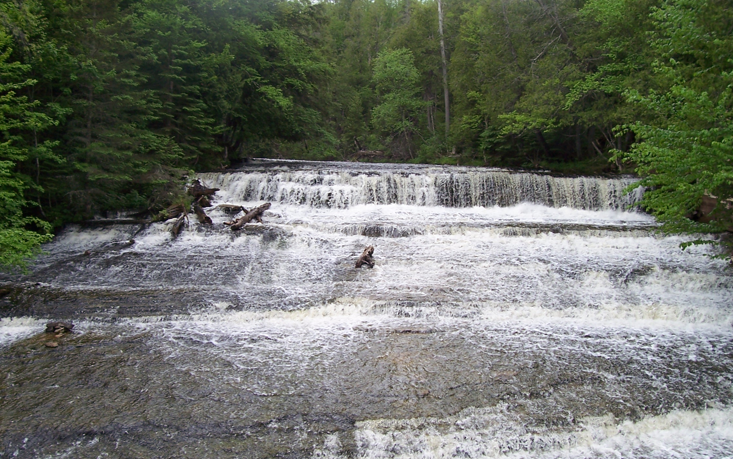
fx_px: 739
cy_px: 228
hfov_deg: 52.7
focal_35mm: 37
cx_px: 361
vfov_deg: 34.4
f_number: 5.6
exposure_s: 1/125
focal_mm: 5.6
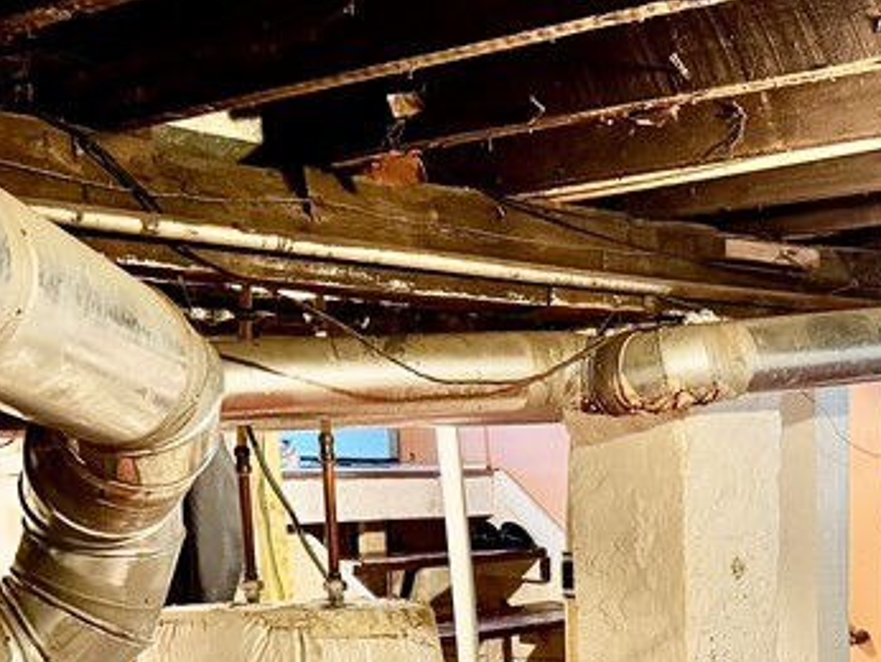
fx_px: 1808
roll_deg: +0.6
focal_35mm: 71
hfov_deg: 26.3
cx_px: 833
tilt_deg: -10.4
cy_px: 774
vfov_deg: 19.6
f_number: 1.78
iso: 800
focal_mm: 6.76
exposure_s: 1/40
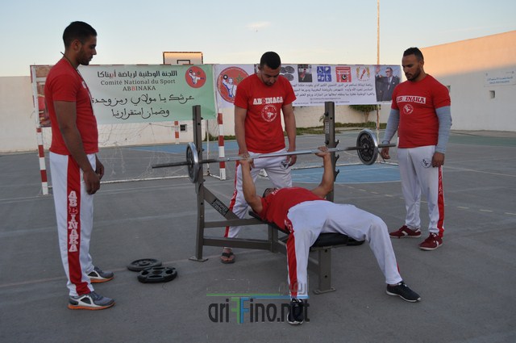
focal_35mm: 34
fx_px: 494
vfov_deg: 38.3
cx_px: 258
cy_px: 172
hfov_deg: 55.2
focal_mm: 23
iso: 200
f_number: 5.6
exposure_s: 1/125
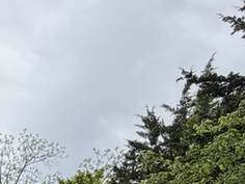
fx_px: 538
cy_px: 380
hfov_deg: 20.5
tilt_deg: +0.7
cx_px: -158
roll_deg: +1.9
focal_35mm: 76
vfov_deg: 15.2
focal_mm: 2.22
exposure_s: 1/770
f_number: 2.2
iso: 40
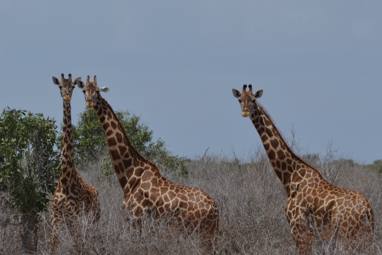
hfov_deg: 4.5
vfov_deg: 3.0
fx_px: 4891
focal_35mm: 461
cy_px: 137
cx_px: 116
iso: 100
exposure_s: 1/250
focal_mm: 200
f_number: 11
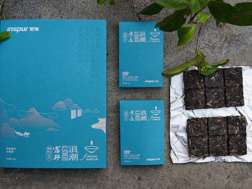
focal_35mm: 49
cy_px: 95
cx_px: 130
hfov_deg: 38.9
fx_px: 357
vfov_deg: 29.7
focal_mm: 30
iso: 160
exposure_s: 1/160
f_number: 4
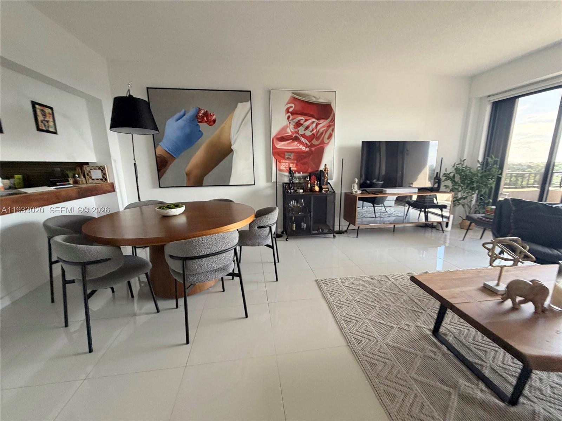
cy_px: 210
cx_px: 281
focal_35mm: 14
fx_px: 227
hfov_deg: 102.1
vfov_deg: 85.7
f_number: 2.2
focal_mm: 2.22
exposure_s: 1/121
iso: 160
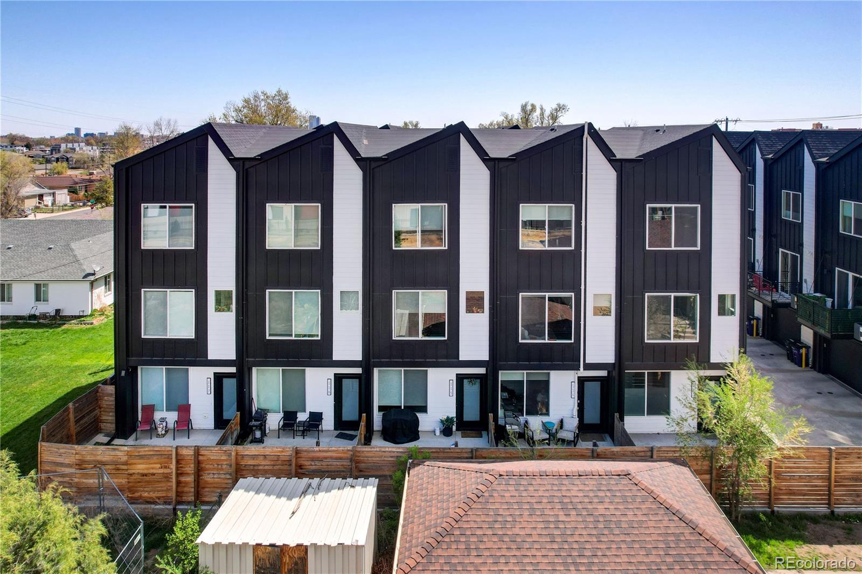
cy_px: 287
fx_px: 527
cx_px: 431
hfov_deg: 78.6
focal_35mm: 22
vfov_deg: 57.2
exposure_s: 1/160
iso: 100
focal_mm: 8.4
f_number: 2.8
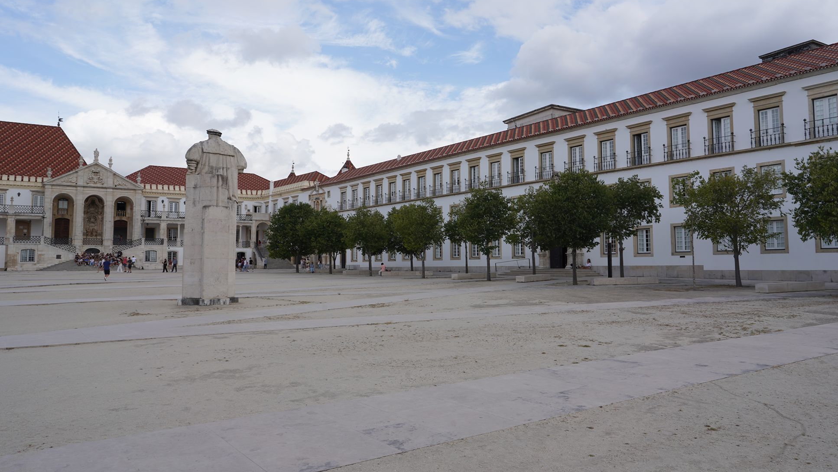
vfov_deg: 44.3
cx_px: 426
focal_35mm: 26
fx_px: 578
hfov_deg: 71.9
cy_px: 215
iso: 100
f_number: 14
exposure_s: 1/100
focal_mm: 24
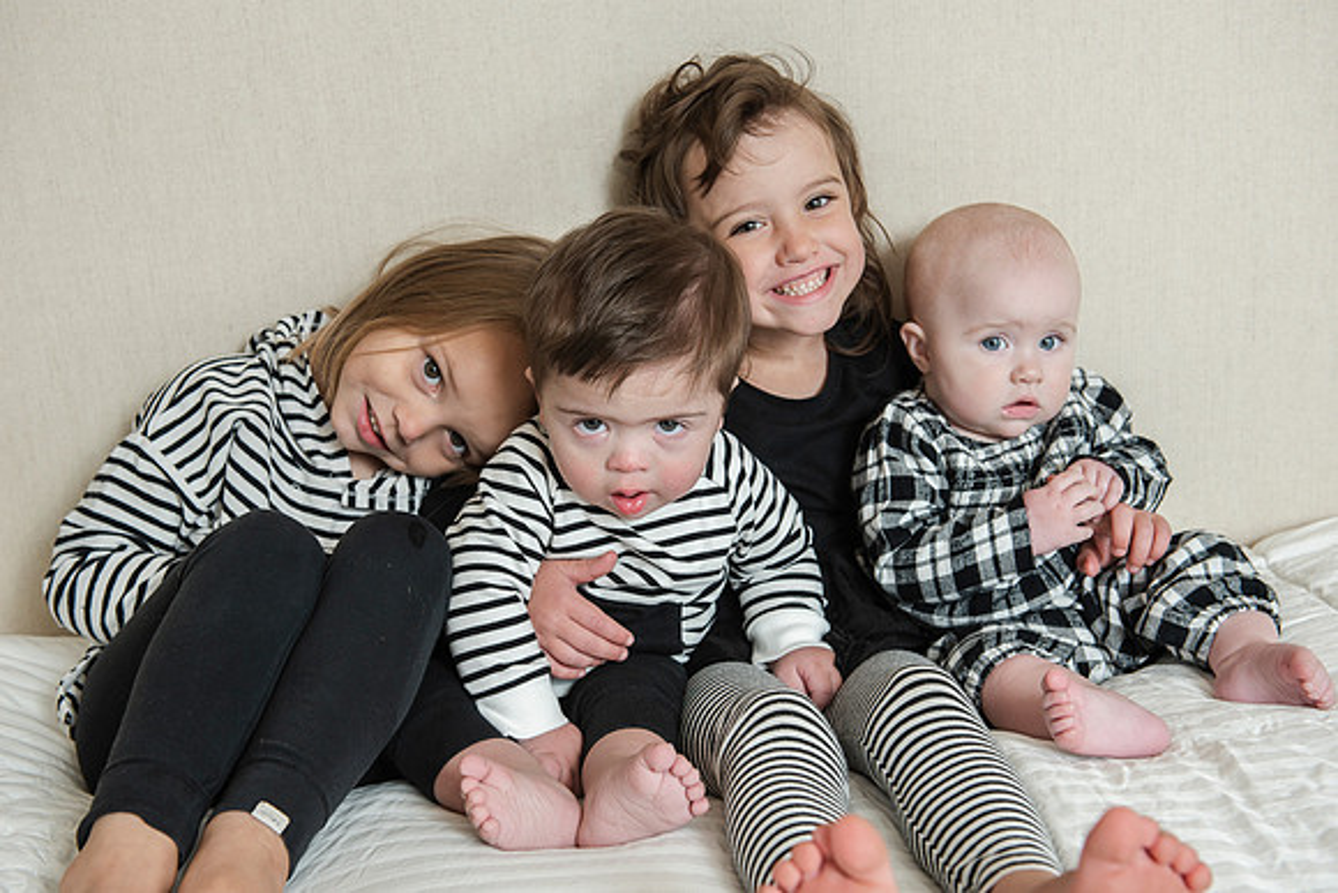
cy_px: 446
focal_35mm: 48
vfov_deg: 28.1
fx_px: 1784
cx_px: 669
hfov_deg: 41.1
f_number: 5.6
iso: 400
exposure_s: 1/200
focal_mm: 48
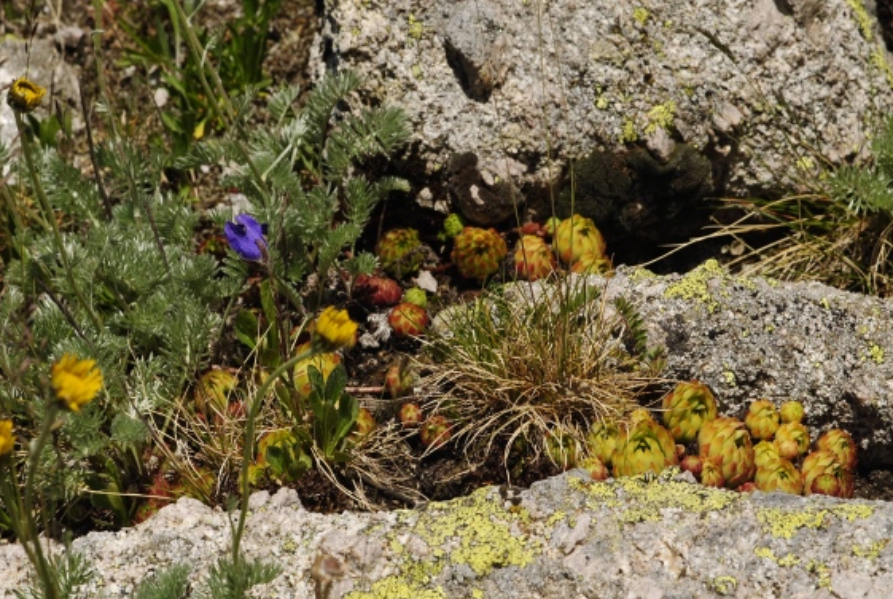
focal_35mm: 182
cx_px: 476
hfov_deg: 11.3
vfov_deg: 7.6
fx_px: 4515
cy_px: 328
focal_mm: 85
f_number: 9
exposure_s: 1/320
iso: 100
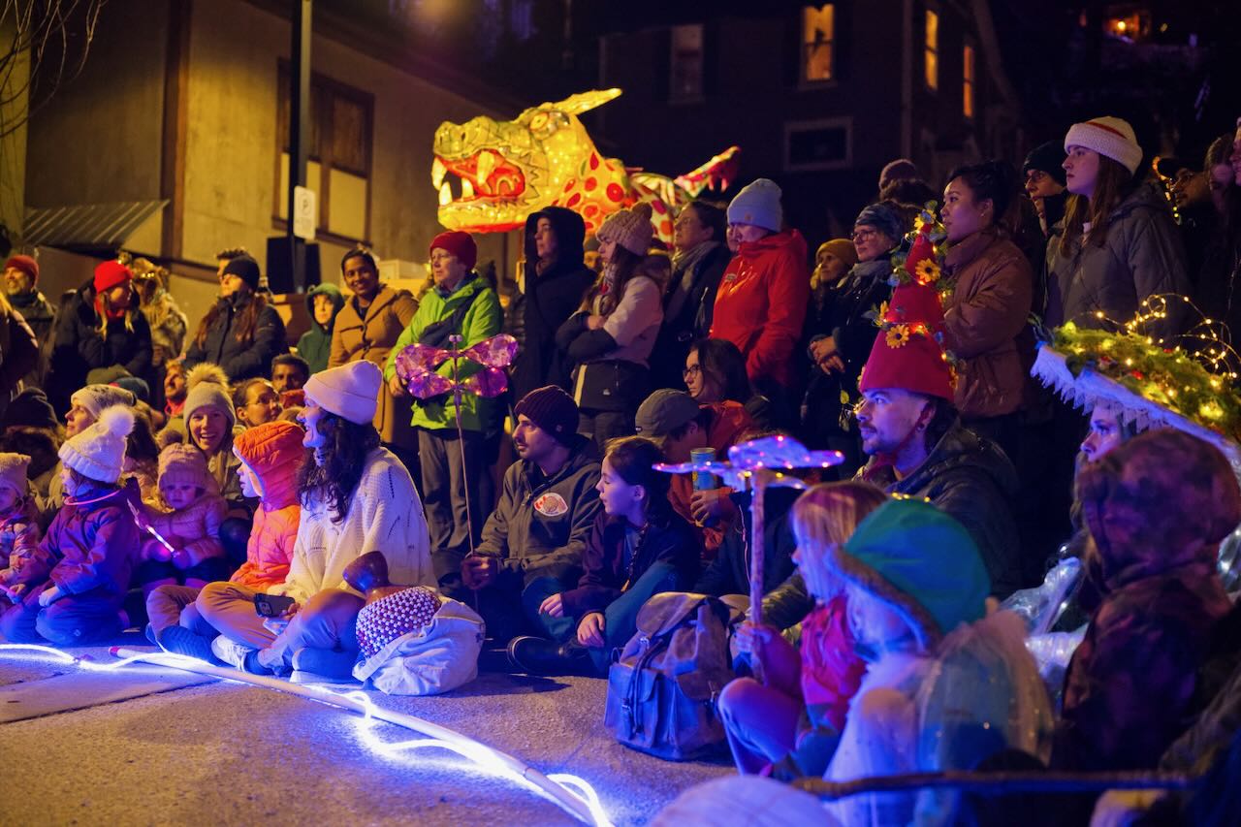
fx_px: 1723
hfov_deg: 39.6
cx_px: 620
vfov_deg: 27.0
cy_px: 414
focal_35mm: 50
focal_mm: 50
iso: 1100
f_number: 2.8
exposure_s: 1/200
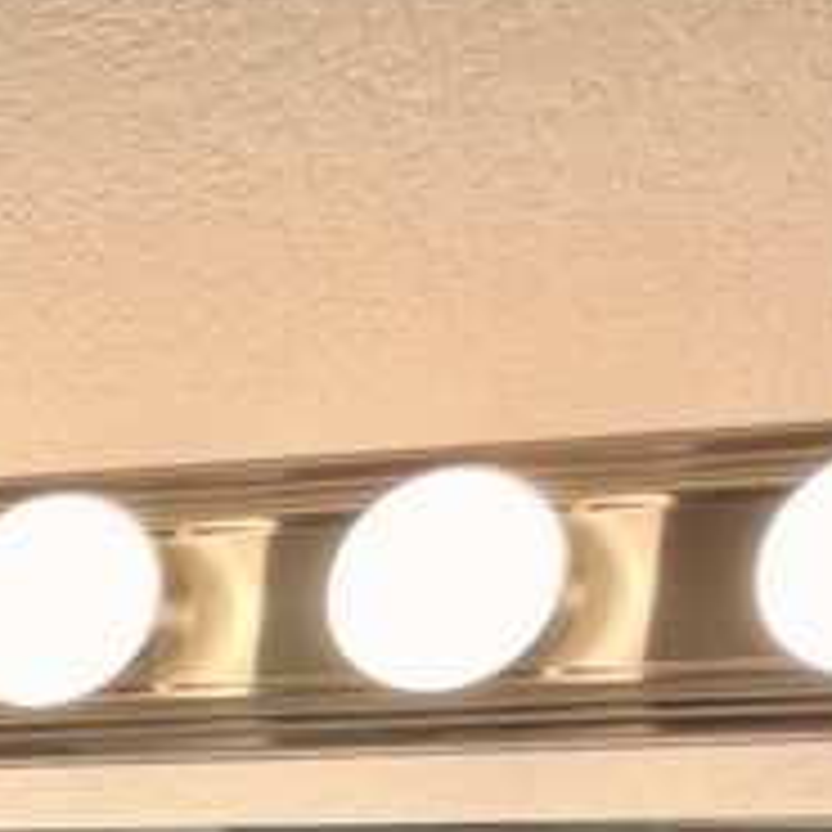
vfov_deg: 8.9
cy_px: 2366
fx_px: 4487
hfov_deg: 8.0
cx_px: -2127
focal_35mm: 165
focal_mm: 6.76
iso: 80
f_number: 1.78
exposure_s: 1/120
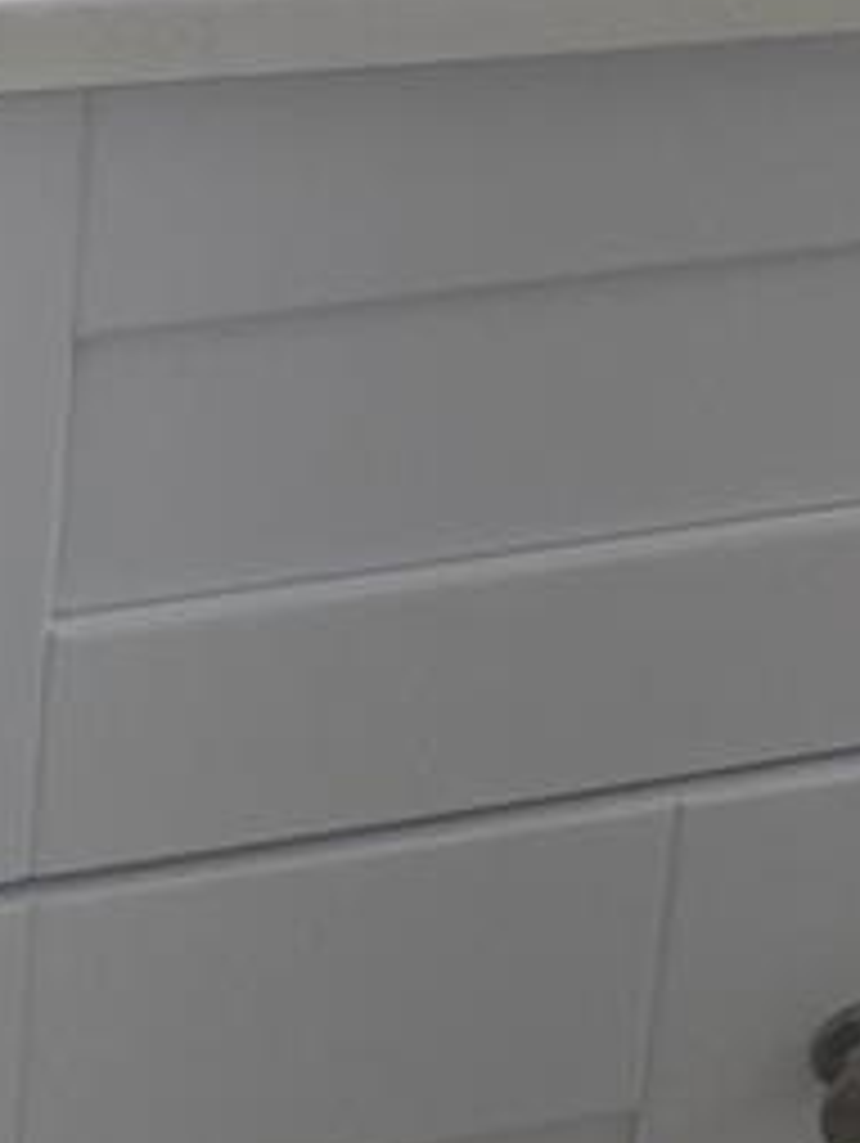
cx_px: 1490
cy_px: -1350
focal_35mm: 118
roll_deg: -8.7
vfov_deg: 13.5
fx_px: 3902
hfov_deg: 11.7
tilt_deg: -11.3
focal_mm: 5.1
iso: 32
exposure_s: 1/509
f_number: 1.6
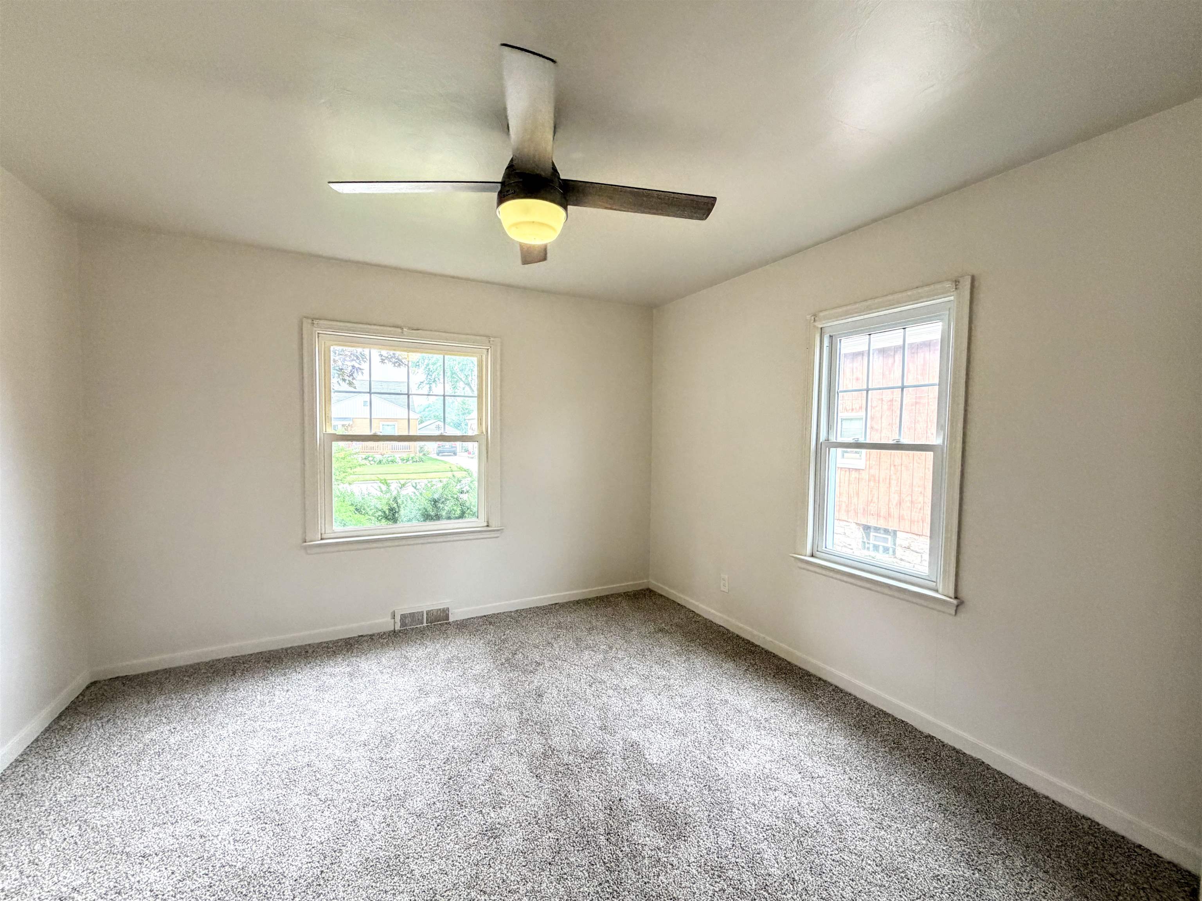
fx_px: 486
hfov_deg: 102.1
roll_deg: +0.0
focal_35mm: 14
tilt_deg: -1.5
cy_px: 450
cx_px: 601
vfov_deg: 85.7
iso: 250
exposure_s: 1/120
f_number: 2.2
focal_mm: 2.22
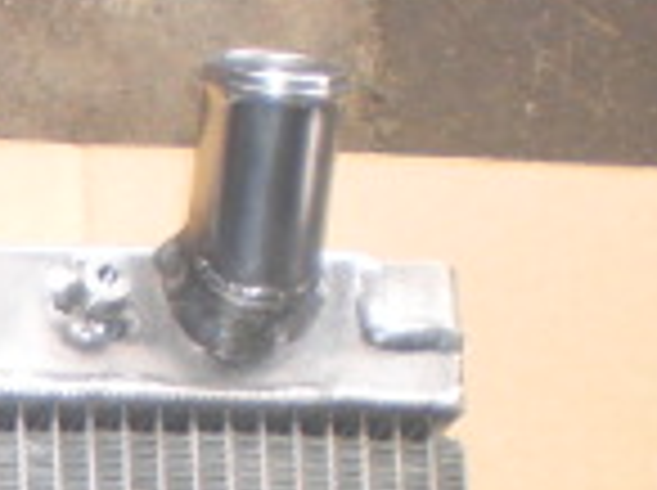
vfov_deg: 8.3
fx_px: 3164
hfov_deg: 11.0
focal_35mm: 167
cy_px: 1047
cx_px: -567
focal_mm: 6.3
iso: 200
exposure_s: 1/60
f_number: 3.1
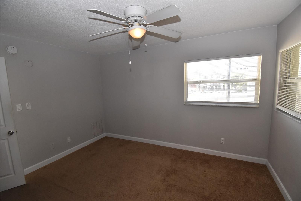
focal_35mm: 15
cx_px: 150
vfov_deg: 77.4
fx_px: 125
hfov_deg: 100.4
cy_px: 100
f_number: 8
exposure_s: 1/125
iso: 1600
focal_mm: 10
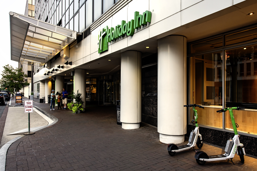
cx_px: 128
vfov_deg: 53.2
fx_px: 171
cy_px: 86
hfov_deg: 73.7
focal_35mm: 24
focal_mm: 24
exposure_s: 1/50
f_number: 5.6
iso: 400
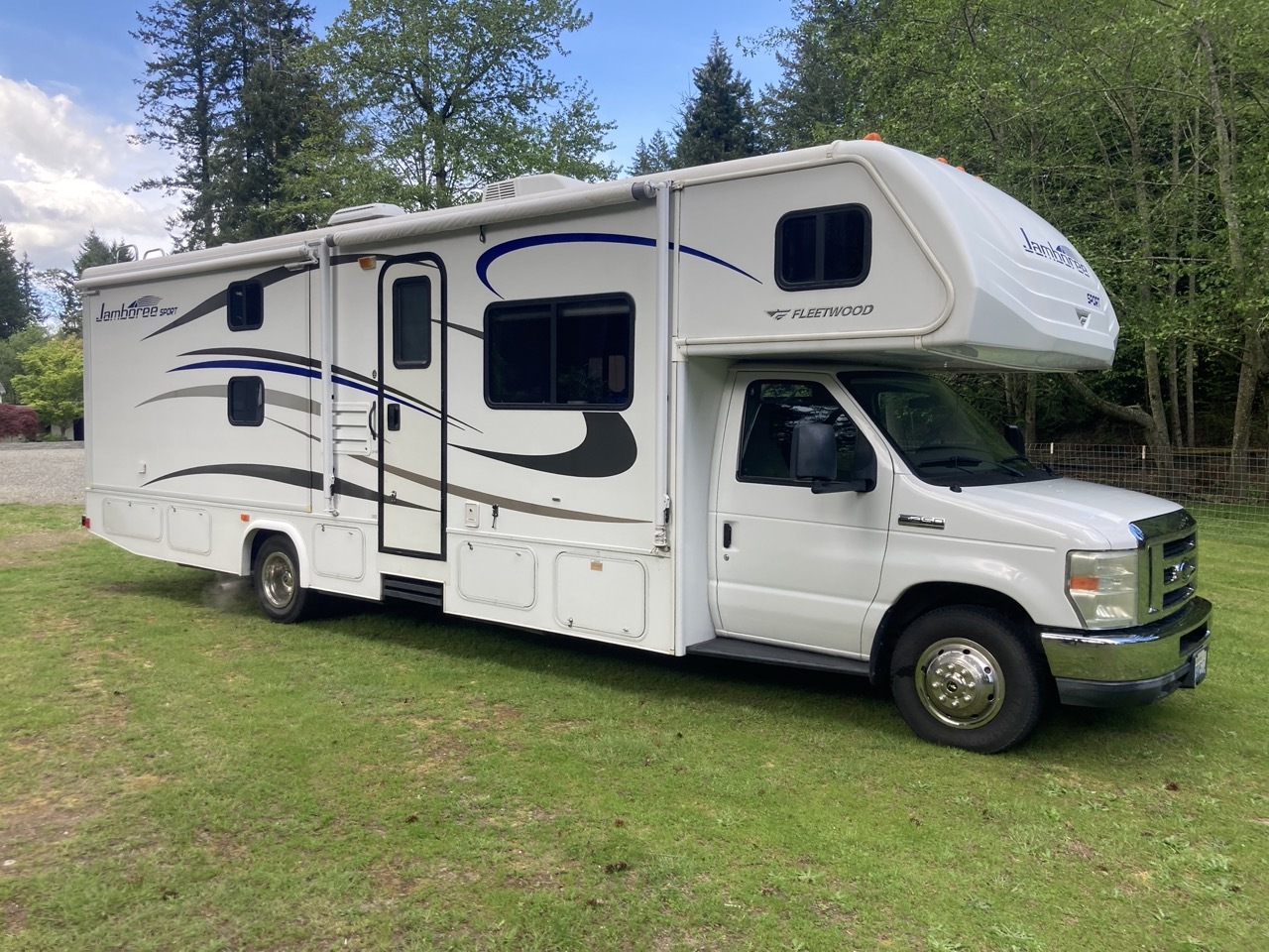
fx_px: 1026
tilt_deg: -3.0
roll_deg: -1.0
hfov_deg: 63.4
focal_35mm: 28
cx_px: 634
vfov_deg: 49.7
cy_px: 476
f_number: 1.8
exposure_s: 1/343
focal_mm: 3.99
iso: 20
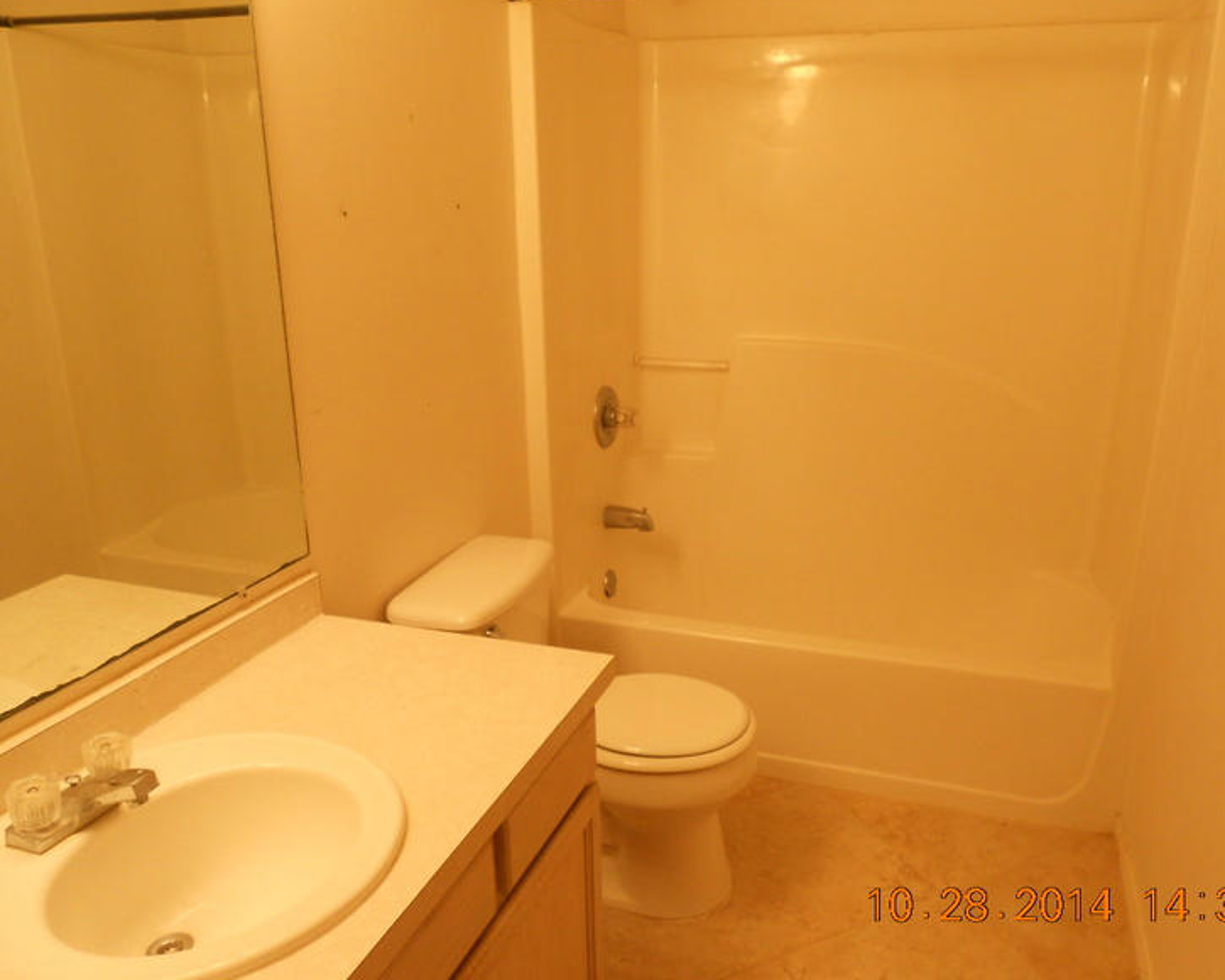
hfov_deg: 62.1
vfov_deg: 51.5
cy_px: 500
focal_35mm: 28
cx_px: 662
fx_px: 1015
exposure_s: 1/30
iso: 100
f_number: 3.2
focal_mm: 4.6
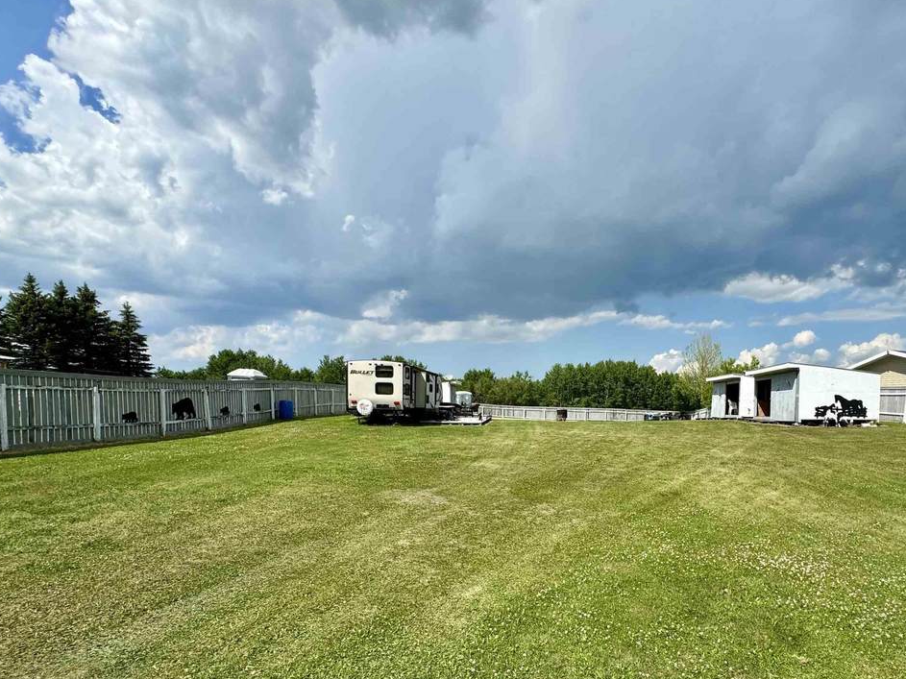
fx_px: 497
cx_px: 554
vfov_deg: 67.2
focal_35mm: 19
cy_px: 439
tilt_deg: -4.2
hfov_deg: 83.4
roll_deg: +1.0
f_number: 2.2
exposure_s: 1/2494
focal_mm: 2.22
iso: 50
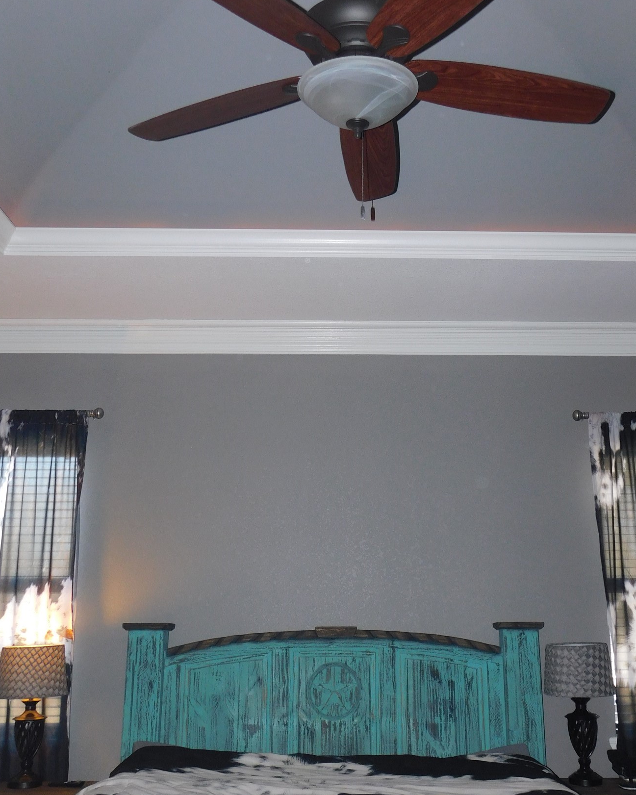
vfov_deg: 49.1
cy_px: 386
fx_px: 870
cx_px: 348
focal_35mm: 37
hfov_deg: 40.1
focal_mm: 5.3
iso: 200
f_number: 3.2
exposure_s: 1/30
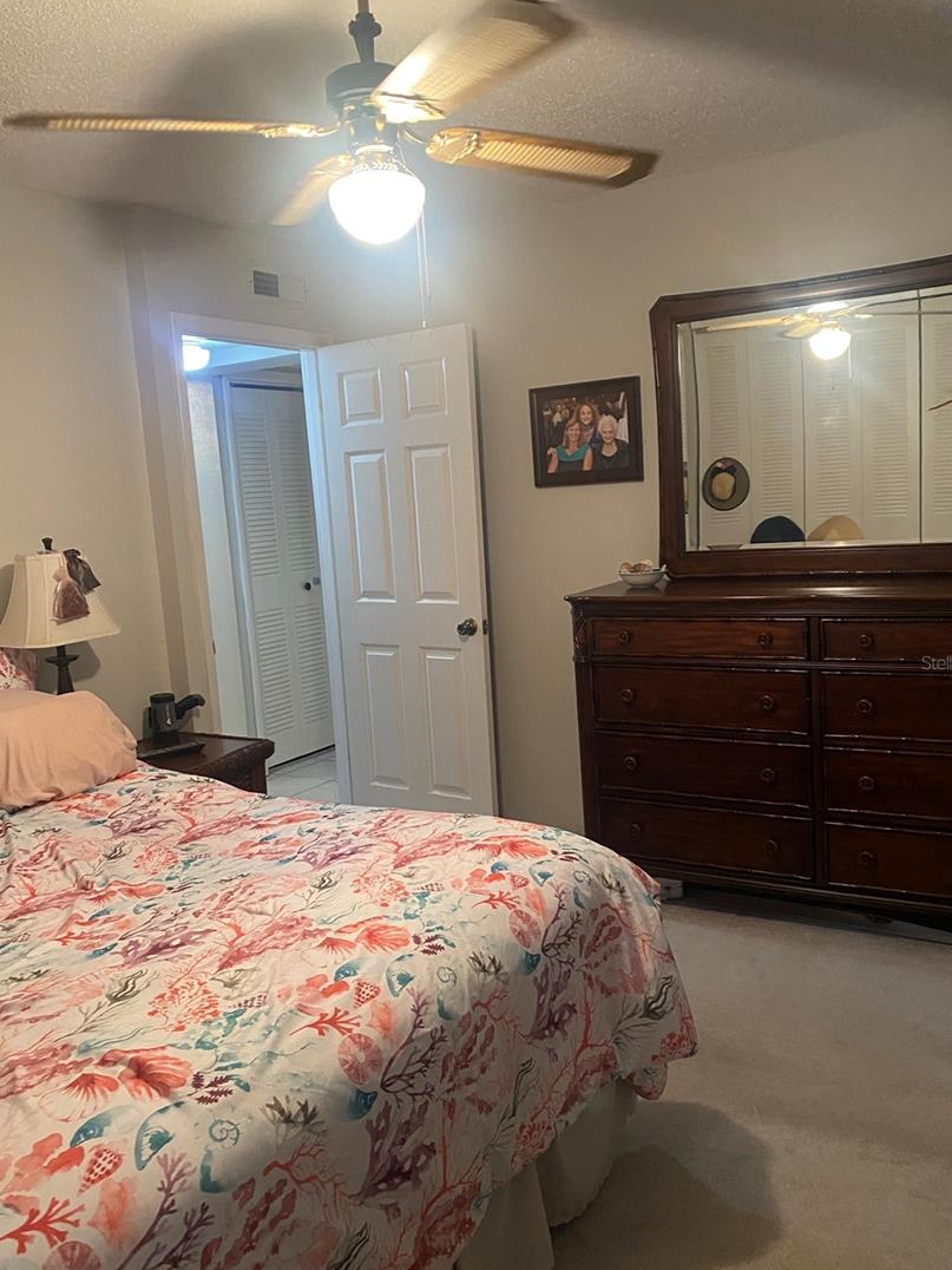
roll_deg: +4.9
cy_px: 662
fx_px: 1063
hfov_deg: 48.2
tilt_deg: -6.0
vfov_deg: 61.6
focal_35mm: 29
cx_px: 474
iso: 320
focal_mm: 4.25
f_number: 1.8
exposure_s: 1/60
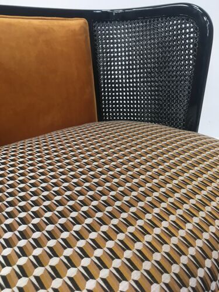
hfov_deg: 48.2
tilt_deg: -25.2
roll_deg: -0.8
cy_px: 146
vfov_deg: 61.7
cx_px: 110
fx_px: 245
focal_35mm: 29
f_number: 2.2
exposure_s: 1/33
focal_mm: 4.15
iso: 64
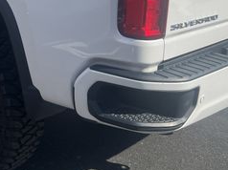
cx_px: -33
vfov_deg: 20.1
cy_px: -15
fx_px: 461
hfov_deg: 25.5
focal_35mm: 70
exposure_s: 1/3257
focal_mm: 5.7
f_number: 1.5
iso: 50
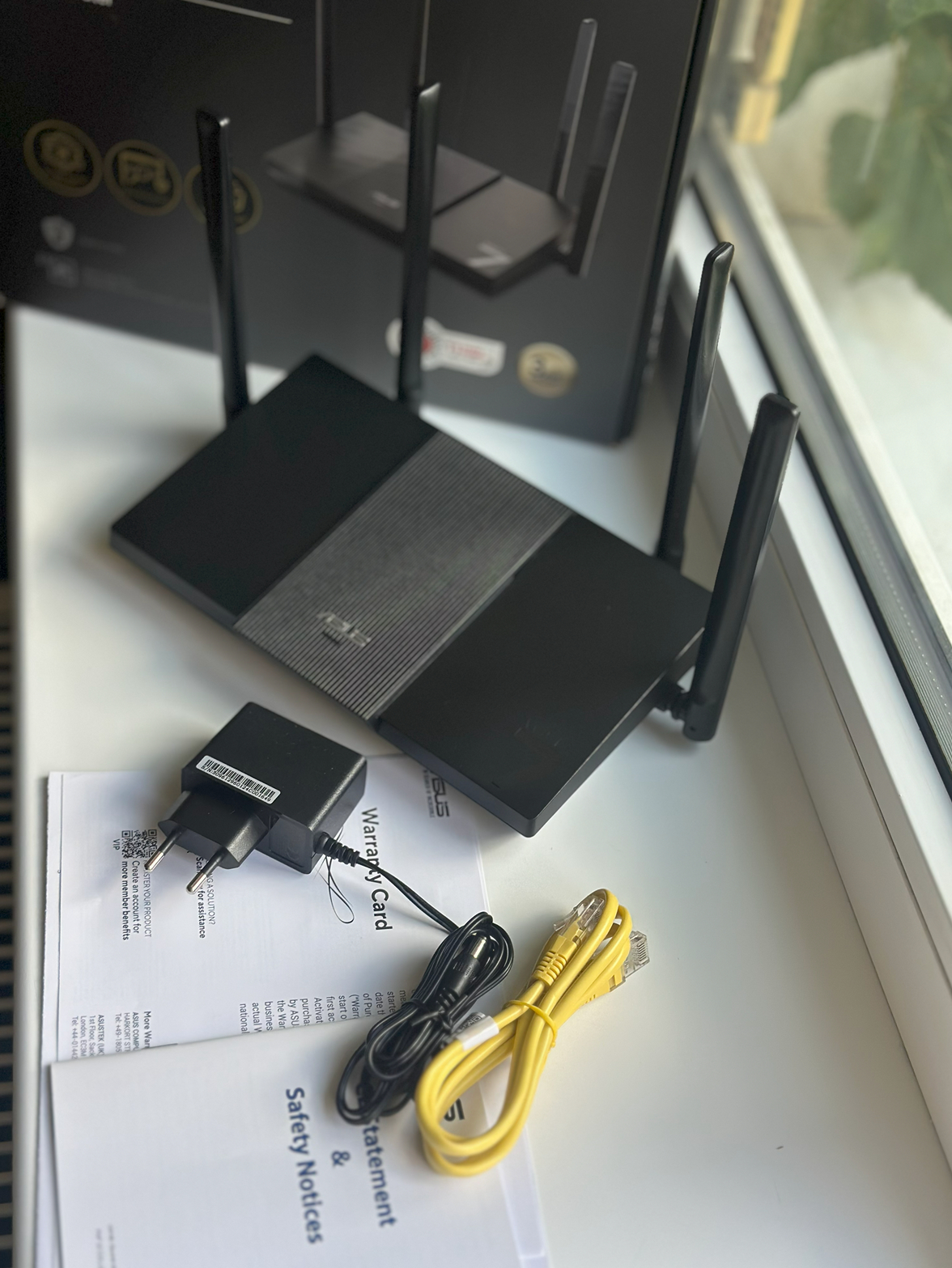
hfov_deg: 29.7
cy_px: 641
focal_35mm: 49
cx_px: 472
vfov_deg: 38.9
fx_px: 1796
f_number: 1.78
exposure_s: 1/353
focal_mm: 6.86
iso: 80
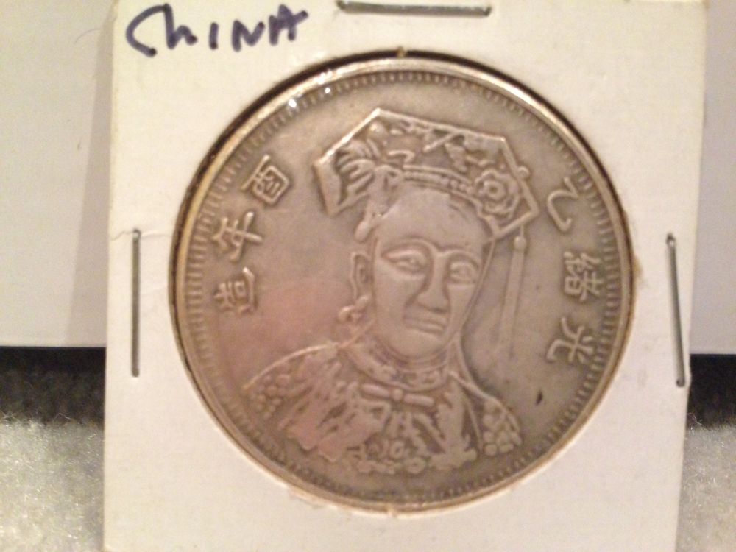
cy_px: 276
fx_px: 702
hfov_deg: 55.4
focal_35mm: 33
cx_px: 368
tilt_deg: -27.3
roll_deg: -1.2
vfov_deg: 42.9
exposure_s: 1/15
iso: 400
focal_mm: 4.12
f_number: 2.4
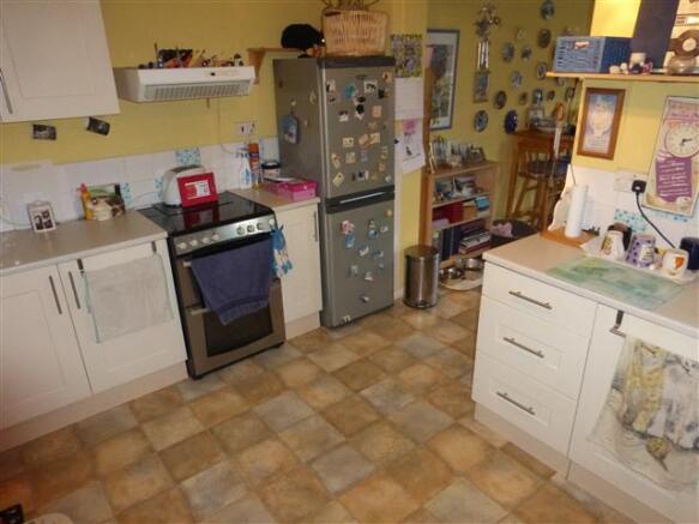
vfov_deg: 56.8
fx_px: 485
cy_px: 262
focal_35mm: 24
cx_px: 350
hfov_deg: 71.6
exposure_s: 1/60
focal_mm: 4.3
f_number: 3.3
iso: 800
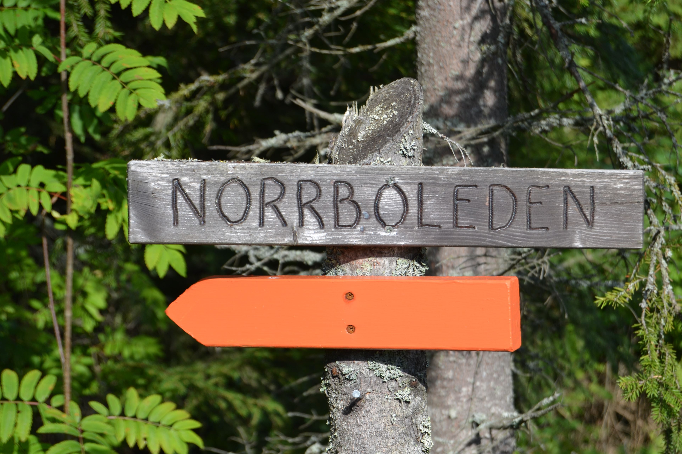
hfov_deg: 20.7
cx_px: 397
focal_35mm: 99
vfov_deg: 13.9
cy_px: 247
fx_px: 1868
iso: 100
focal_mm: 55
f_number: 7.1
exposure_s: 1/200
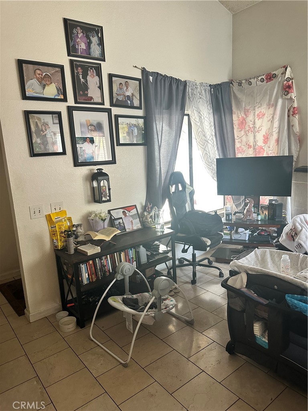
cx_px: 154
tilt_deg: -10.2
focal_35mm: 24
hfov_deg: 56.8
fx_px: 285
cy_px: 206
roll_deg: +2.4
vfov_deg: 71.6
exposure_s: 1/60
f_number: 1.78
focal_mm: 6.86
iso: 400
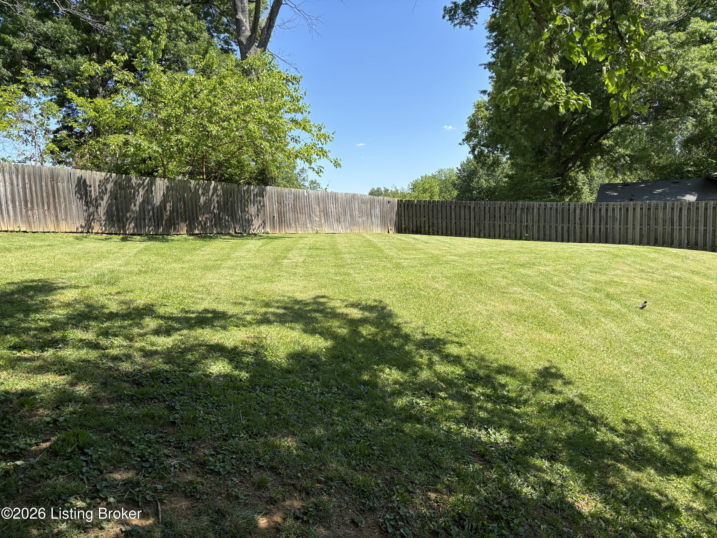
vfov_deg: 53.1
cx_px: 358
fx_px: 539
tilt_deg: -6.0
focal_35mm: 26
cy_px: 269
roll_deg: +2.6
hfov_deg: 67.3
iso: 50
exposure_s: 1/1667
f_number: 1.6
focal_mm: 5.96
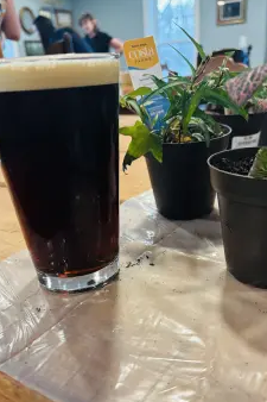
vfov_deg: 58.5
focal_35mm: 32
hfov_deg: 41.0
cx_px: 151
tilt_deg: -23.3
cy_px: 228
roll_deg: +3.1
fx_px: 356
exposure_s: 1/41
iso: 320
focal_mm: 5.96
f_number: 1.6
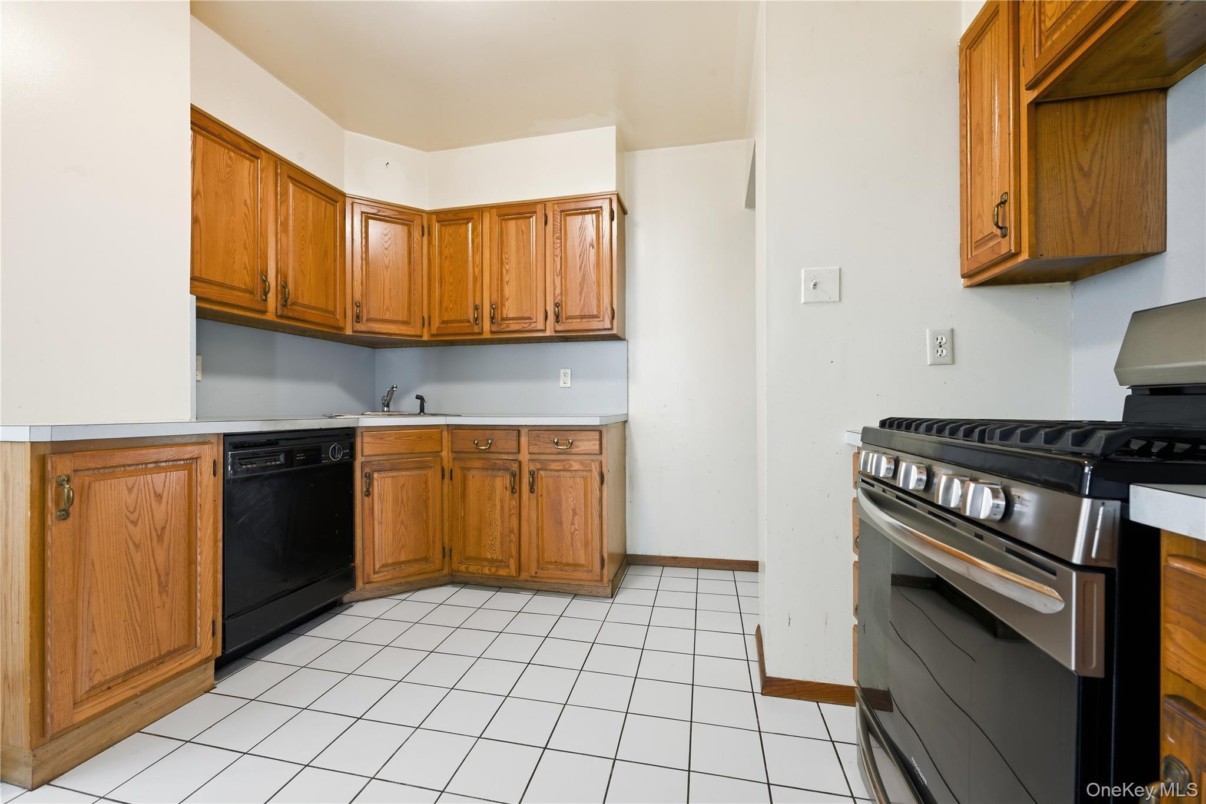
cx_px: 603
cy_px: 402
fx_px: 469
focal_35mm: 14
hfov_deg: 104.3
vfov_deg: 81.2
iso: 100
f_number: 11
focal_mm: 14
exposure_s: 1/1.67
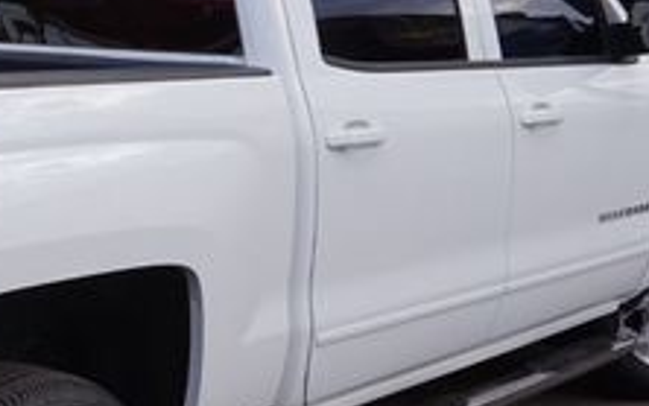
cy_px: 292
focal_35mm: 88
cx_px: -91
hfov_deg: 22.1
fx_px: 1557
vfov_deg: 14.8
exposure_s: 1/80
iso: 100
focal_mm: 20
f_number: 11
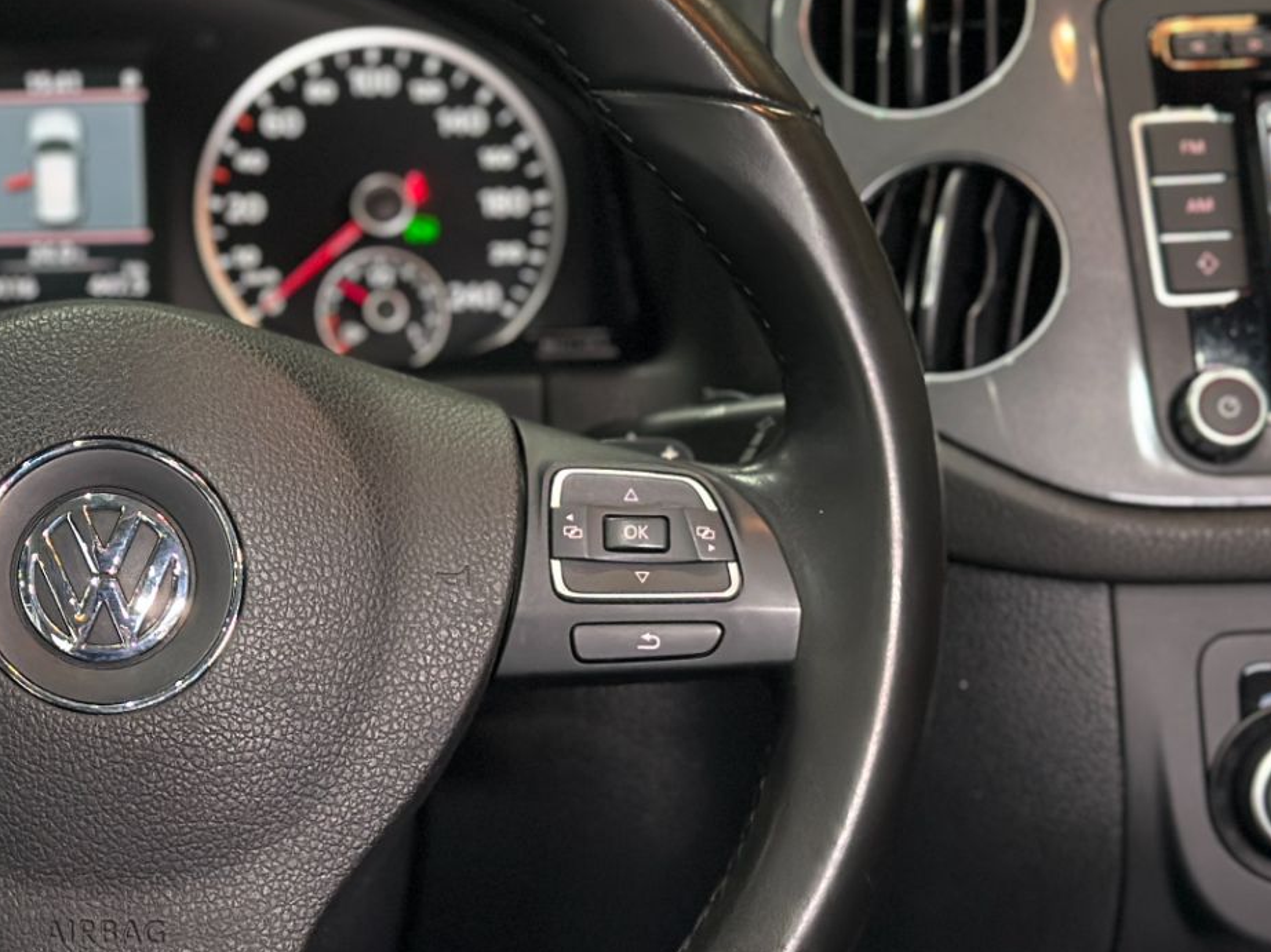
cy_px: 517
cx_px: 98
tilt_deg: -20.0
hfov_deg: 19.3
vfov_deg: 14.8
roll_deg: +1.2
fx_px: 3671
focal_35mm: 100
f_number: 1.78
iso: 250
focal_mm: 6.86
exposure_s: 1/60
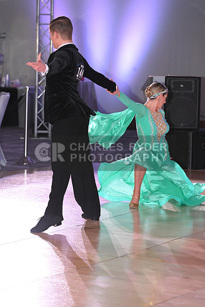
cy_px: 154
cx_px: 102
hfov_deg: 10.2
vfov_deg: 15.2
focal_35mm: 135
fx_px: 1152
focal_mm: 135
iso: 2000
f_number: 5.6
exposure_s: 1/200
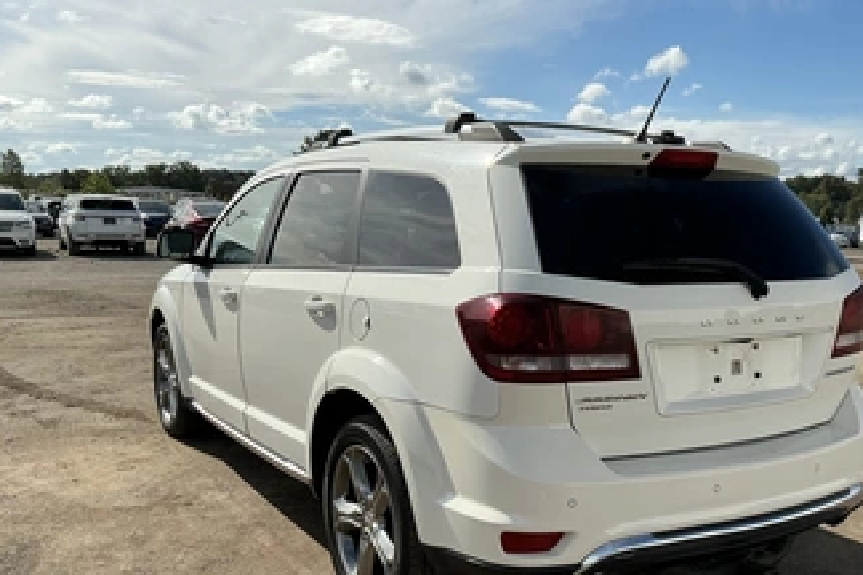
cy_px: 357
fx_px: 863
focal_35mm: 36
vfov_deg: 36.7
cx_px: 517
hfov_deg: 52.8
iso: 25
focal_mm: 3
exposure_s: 1/3125
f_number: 1.8
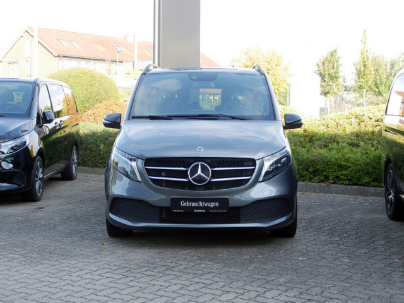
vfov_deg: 24.4
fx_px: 700
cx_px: 202
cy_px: 152
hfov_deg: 32.2
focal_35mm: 60
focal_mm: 30
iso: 200
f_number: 5.4
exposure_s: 1/100
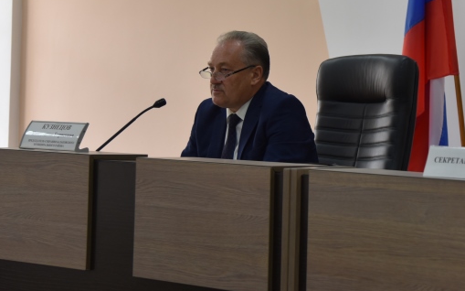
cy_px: 39
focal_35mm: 119
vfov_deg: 11.0
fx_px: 1508
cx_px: 417
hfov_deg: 17.3
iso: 400
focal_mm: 58
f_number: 4
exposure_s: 1/200
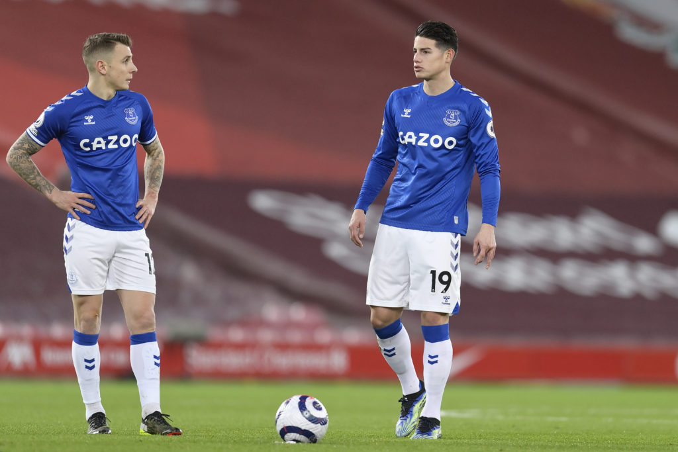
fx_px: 7534
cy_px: 226
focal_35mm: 400
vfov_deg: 3.4
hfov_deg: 5.2
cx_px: 339
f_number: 2.8
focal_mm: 400
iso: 2000
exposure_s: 1/1250
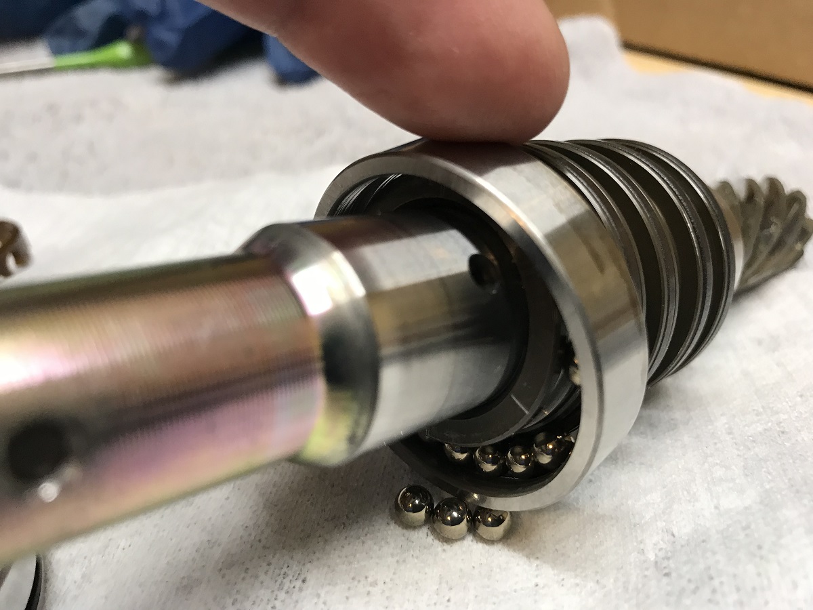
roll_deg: +0.7
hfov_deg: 63.4
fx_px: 658
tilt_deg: -34.9
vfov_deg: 49.7
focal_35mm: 28
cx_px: 406
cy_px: 305
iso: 32
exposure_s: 1/30
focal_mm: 3.99
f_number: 1.8
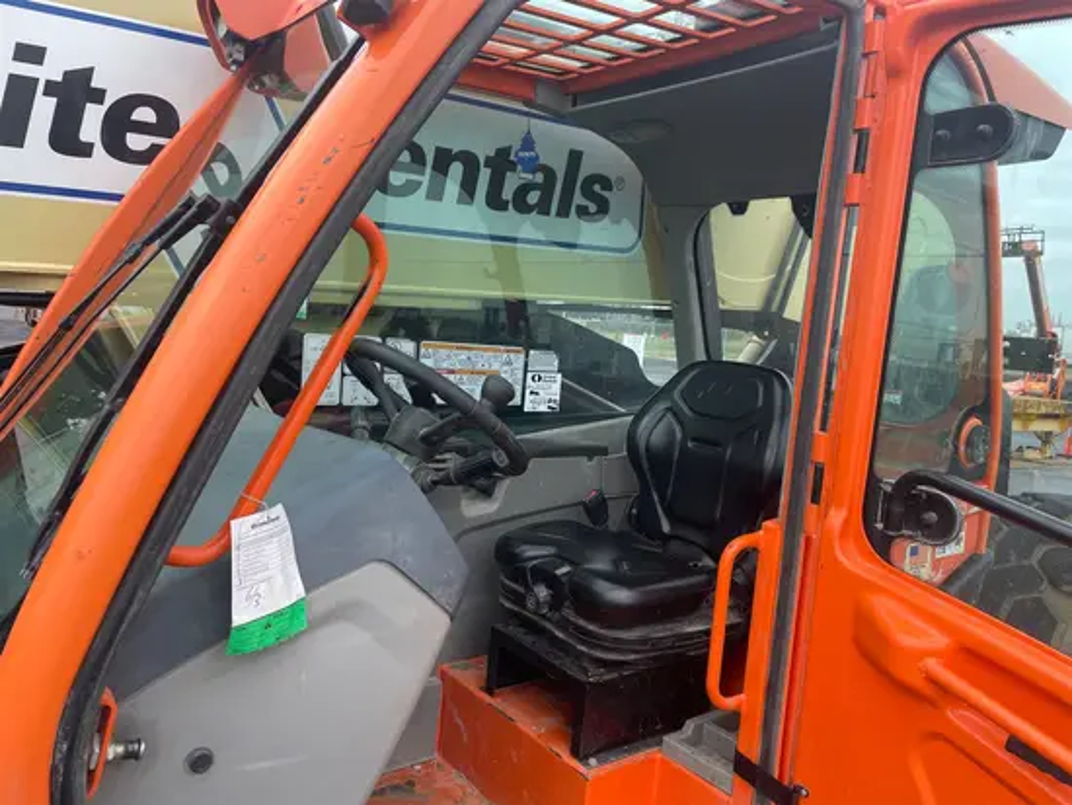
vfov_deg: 53.1
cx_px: 536
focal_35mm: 26
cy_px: 402
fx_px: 806
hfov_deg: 67.3
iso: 32
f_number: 1.6
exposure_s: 1/615
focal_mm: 4.2
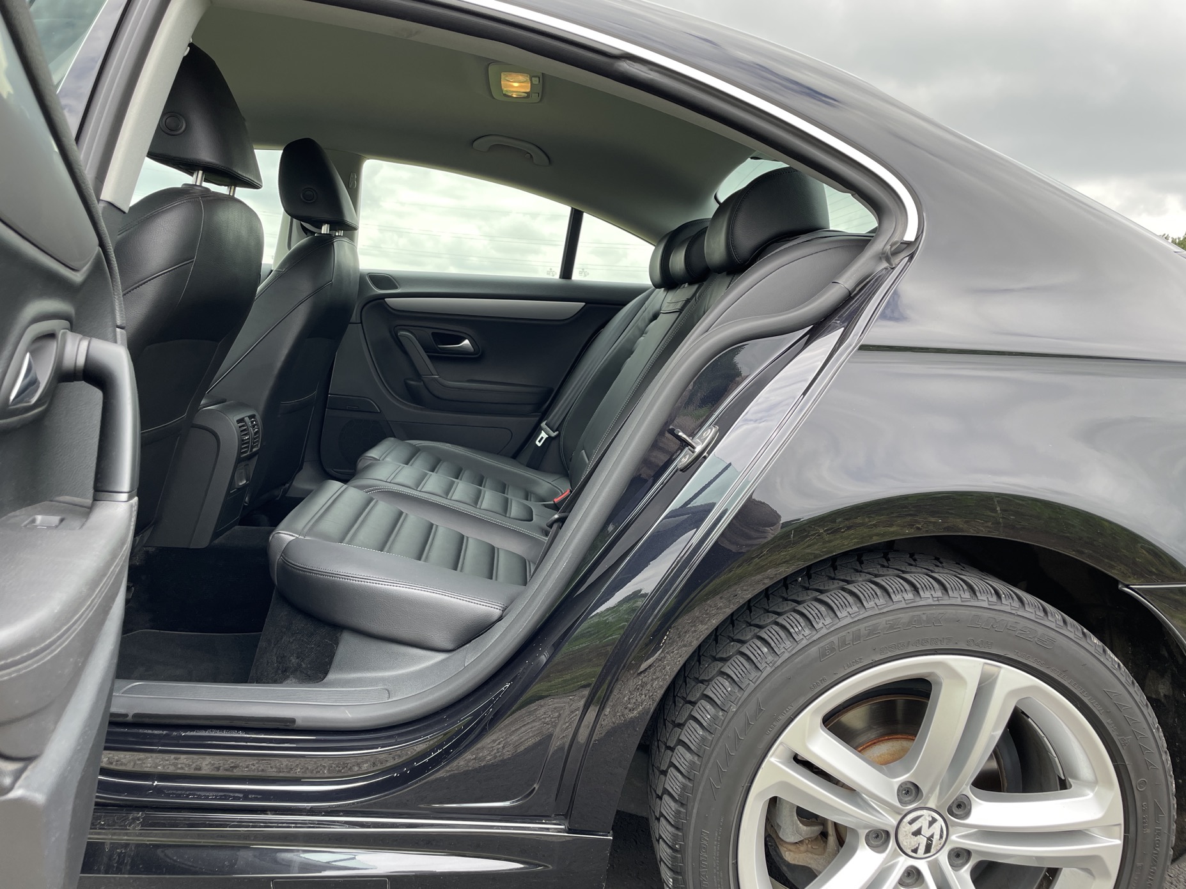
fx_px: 891
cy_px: 444
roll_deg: -5.3
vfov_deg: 53.1
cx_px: 593
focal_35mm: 26
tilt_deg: -6.0
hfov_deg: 67.3
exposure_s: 1/299
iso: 32
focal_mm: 4.2
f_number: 1.6
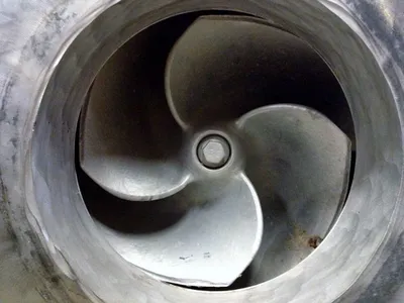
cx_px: 202
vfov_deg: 40.7
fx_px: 408
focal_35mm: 35
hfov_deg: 52.6
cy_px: 152
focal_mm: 4.28
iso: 800
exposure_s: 1/15
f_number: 2.4
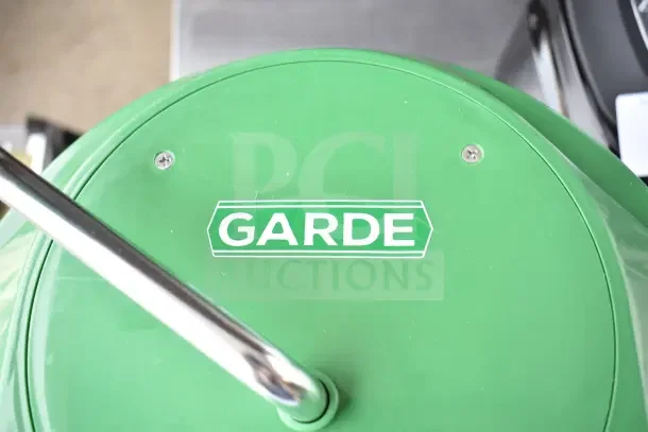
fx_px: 648
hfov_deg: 53.1
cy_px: 216
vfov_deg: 36.9
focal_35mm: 36
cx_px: 324
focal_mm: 24
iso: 200
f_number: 4
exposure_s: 1/80
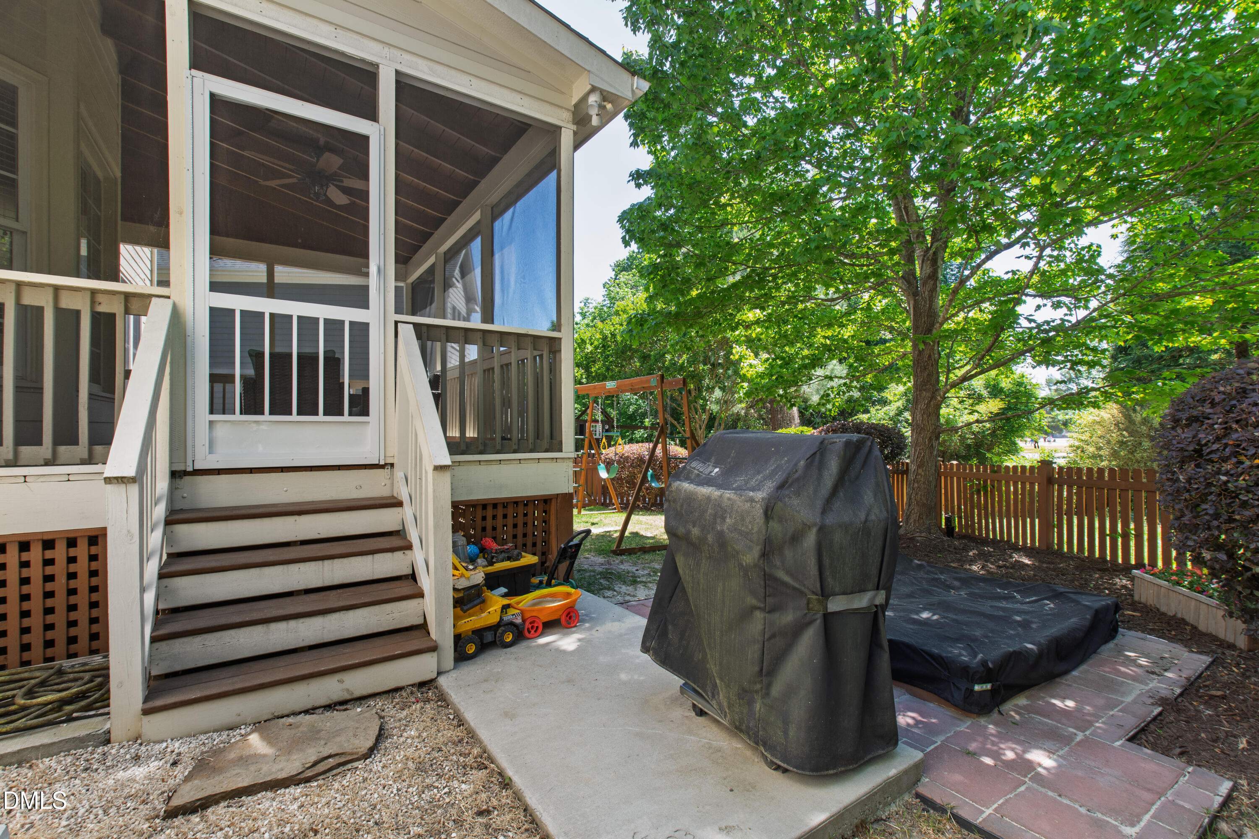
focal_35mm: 15
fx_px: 525
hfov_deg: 100.4
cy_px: 420
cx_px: 630
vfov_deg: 77.3
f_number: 8
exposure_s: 1/30
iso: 100
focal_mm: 10
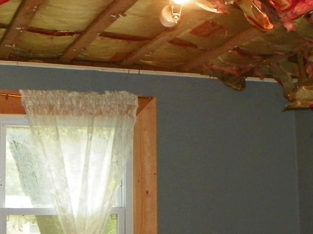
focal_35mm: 78
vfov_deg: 18.9
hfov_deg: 25.0
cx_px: 138
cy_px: 150
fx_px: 705
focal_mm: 4.6
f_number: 2.8
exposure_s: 1/30
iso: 200
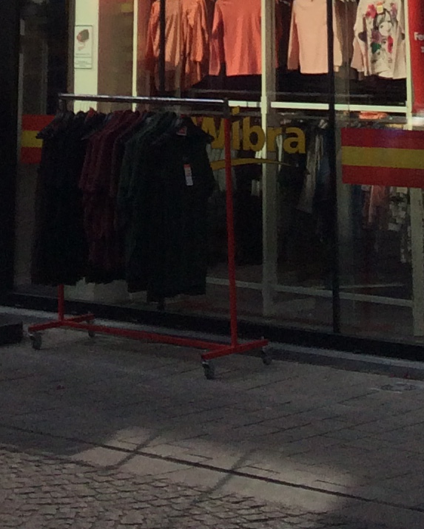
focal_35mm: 129
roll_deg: +1.0
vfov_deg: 12.4
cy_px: -667
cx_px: 195
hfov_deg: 12.0
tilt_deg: +14.4
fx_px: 2023
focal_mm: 4.15
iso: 32
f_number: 2.2
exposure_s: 1/1953
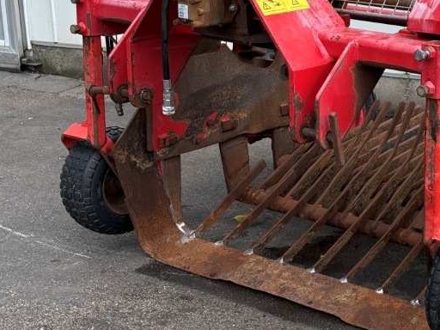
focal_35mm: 96
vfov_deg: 15.4
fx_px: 1220
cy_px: 134
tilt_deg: -15.6
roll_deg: -0.6
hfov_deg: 19.9
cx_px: 417
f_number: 1.78
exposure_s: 1/1429
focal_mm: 6.76
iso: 64
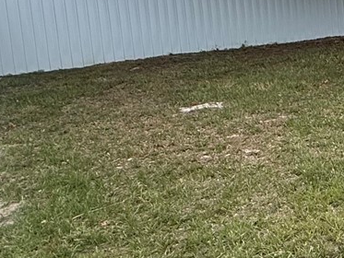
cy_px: 32
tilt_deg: -4.7
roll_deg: +2.6
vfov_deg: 23.8
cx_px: 537
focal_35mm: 60
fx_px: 596
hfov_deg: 24.1
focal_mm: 2.22
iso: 80
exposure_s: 1/2506
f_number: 2.2
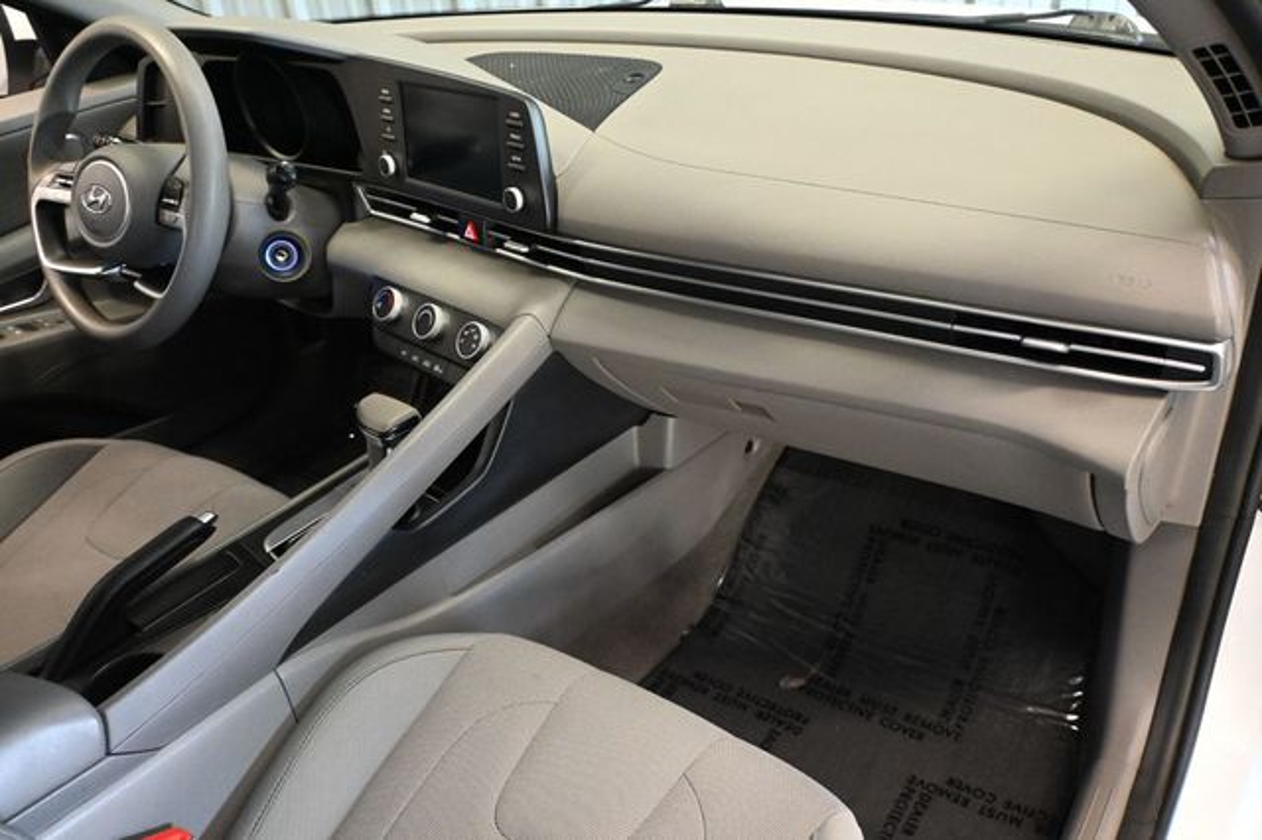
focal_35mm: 29
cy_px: 420
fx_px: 1025
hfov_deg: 63.2
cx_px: 631
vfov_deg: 44.6
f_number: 3.8
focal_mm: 19.5
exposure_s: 1/60
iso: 5600
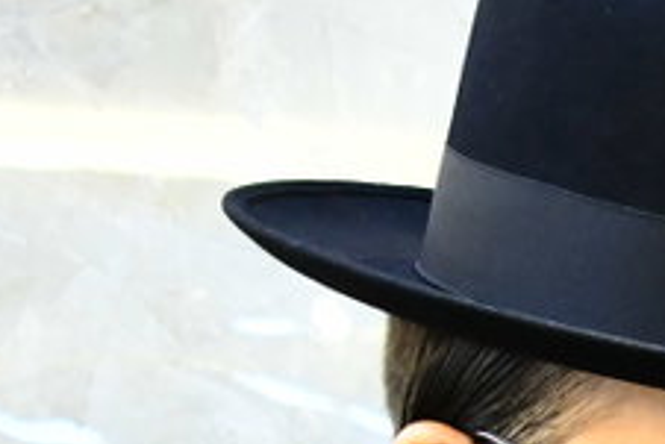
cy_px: 895
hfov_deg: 9.5
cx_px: 1427
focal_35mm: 198
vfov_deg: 6.7
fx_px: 3660
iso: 4000
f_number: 5.6
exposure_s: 1/125
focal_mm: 32
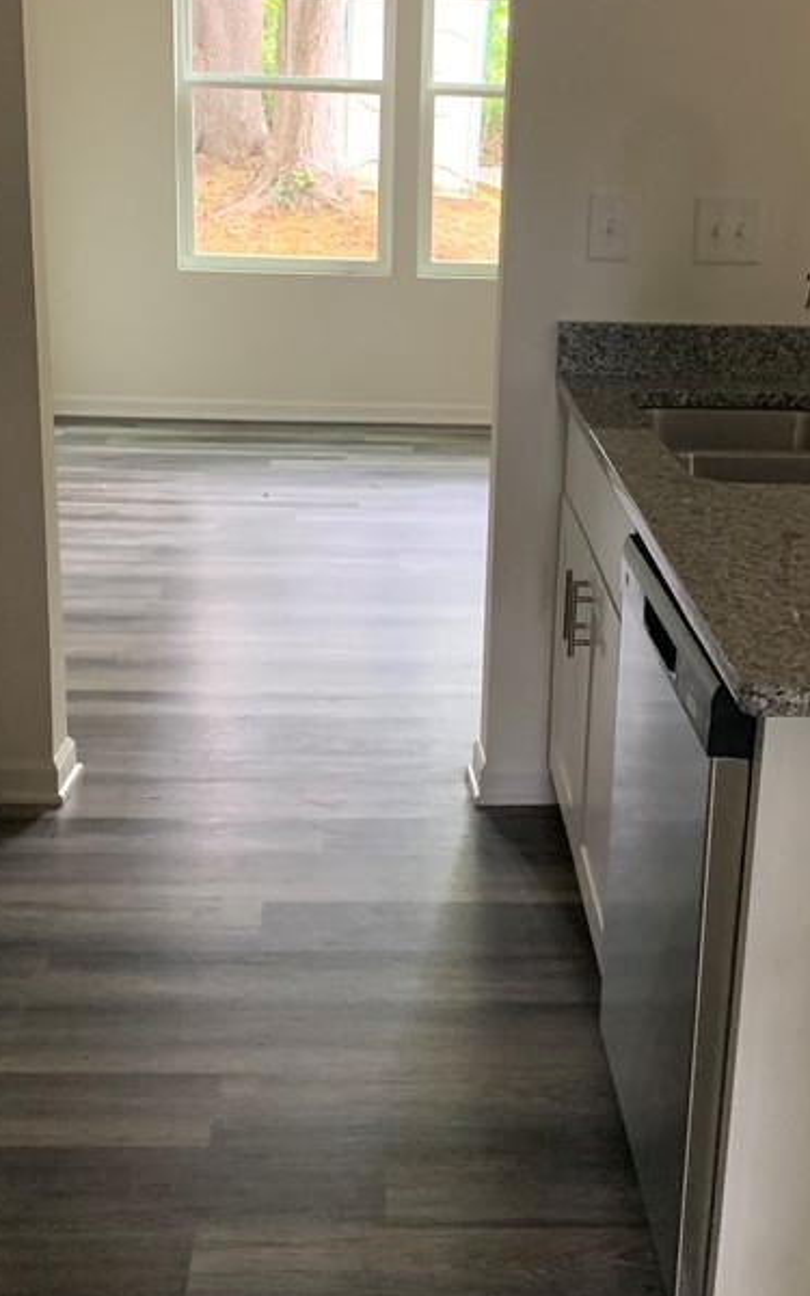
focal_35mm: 47
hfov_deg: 27.4
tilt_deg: -16.3
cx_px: 469
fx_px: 1660
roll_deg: -1.2
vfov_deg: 42.6
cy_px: 596
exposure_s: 1/36
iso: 400
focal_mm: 4.25
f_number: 1.8
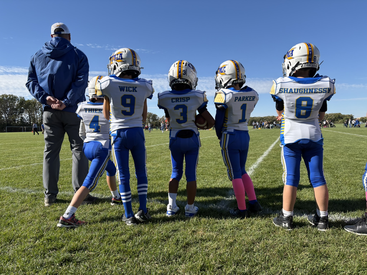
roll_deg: +1.9
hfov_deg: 67.3
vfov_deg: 53.1
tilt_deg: -2.2
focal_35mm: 26
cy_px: 138
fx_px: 276
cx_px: 184
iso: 50
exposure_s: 1/2639
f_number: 1.6
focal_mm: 5.96
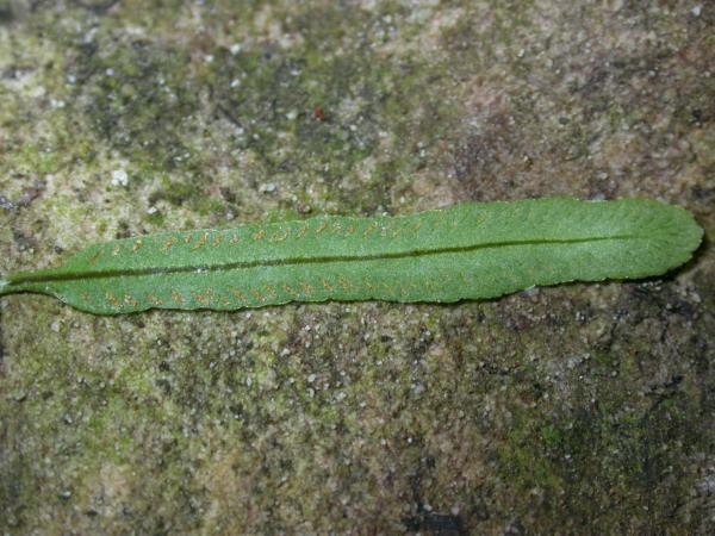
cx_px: 358
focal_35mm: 98
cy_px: 268
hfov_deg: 20.0
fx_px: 2024
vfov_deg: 15.1
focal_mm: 20.4
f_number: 3.9
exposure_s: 1/60.3
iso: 100
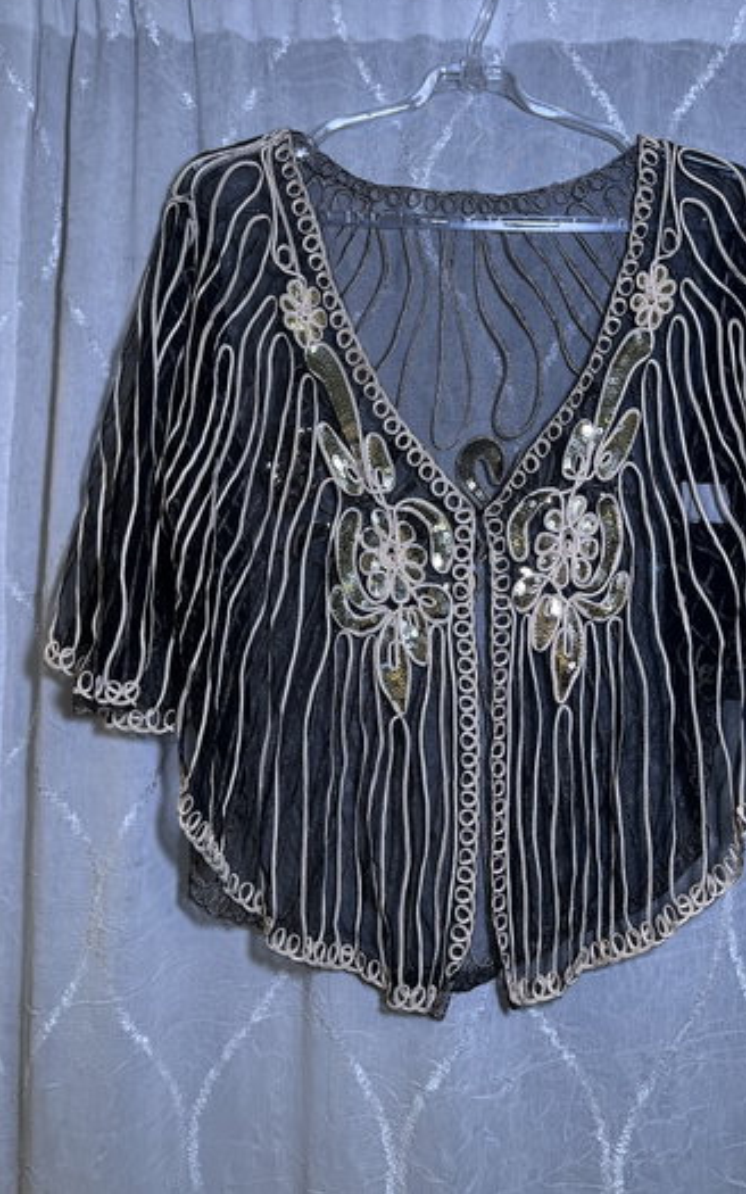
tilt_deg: +0.9
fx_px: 911
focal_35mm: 28
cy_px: 590
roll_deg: -0.8
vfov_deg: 66.5
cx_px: 453
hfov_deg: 44.3
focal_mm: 5.7
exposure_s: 1/100
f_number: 1.5
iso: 125
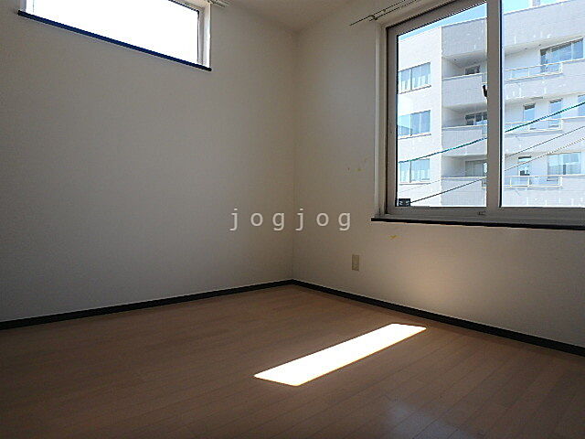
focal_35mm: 21
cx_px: 292
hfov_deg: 79.0
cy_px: 220
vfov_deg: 63.4
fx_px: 355
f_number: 3.5
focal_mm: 3.7
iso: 125
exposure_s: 1/200
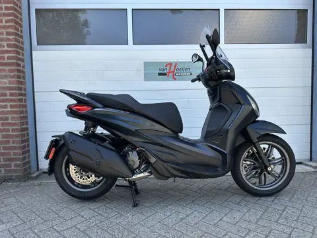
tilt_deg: -3.7
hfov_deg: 71.6
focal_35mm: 24
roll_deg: +1.7
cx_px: 158
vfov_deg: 56.8
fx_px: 220
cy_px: 119
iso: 80
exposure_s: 1/1119
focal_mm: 6.86
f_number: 1.78
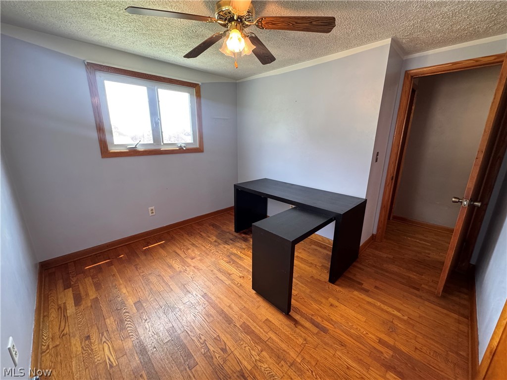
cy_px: 190
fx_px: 205
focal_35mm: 14
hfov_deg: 102.1
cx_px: 254
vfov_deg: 85.7
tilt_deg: -15.8
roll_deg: -0.7
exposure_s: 1/60
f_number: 2.2
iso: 250
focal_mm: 2.22
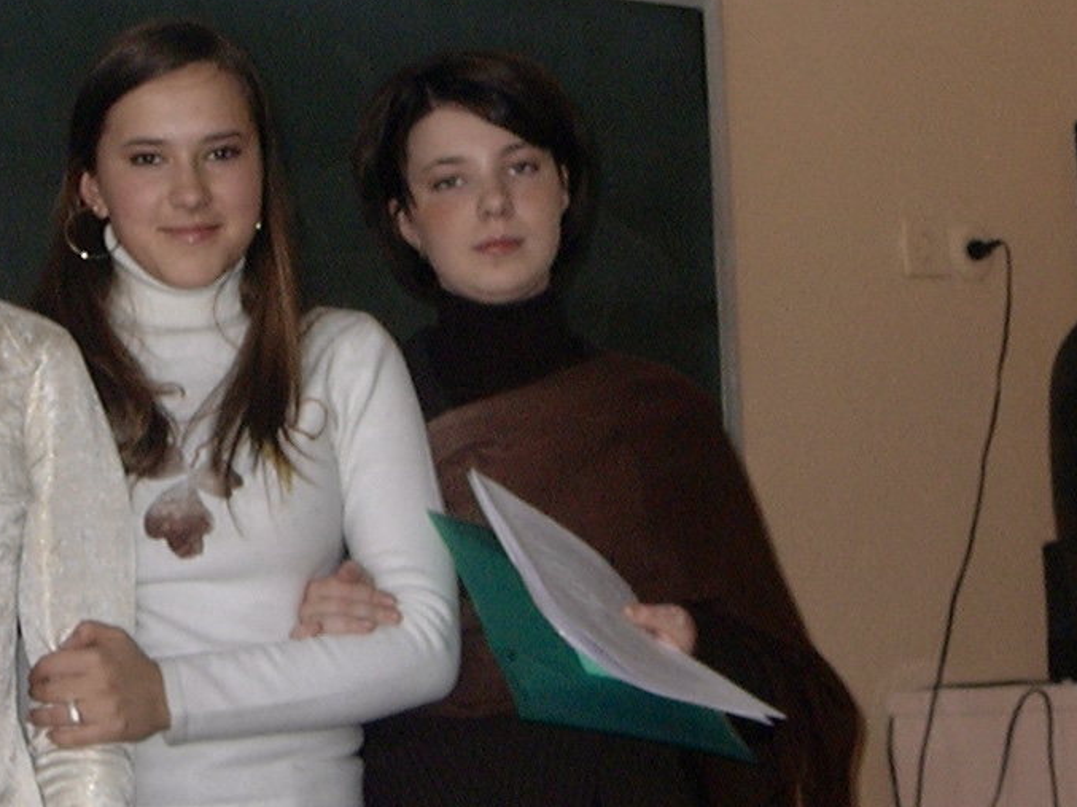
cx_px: 189
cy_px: 471
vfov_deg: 17.3
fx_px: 2643
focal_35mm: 85
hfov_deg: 22.7
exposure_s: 1/64.1
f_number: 3.17
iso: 100
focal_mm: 7.17
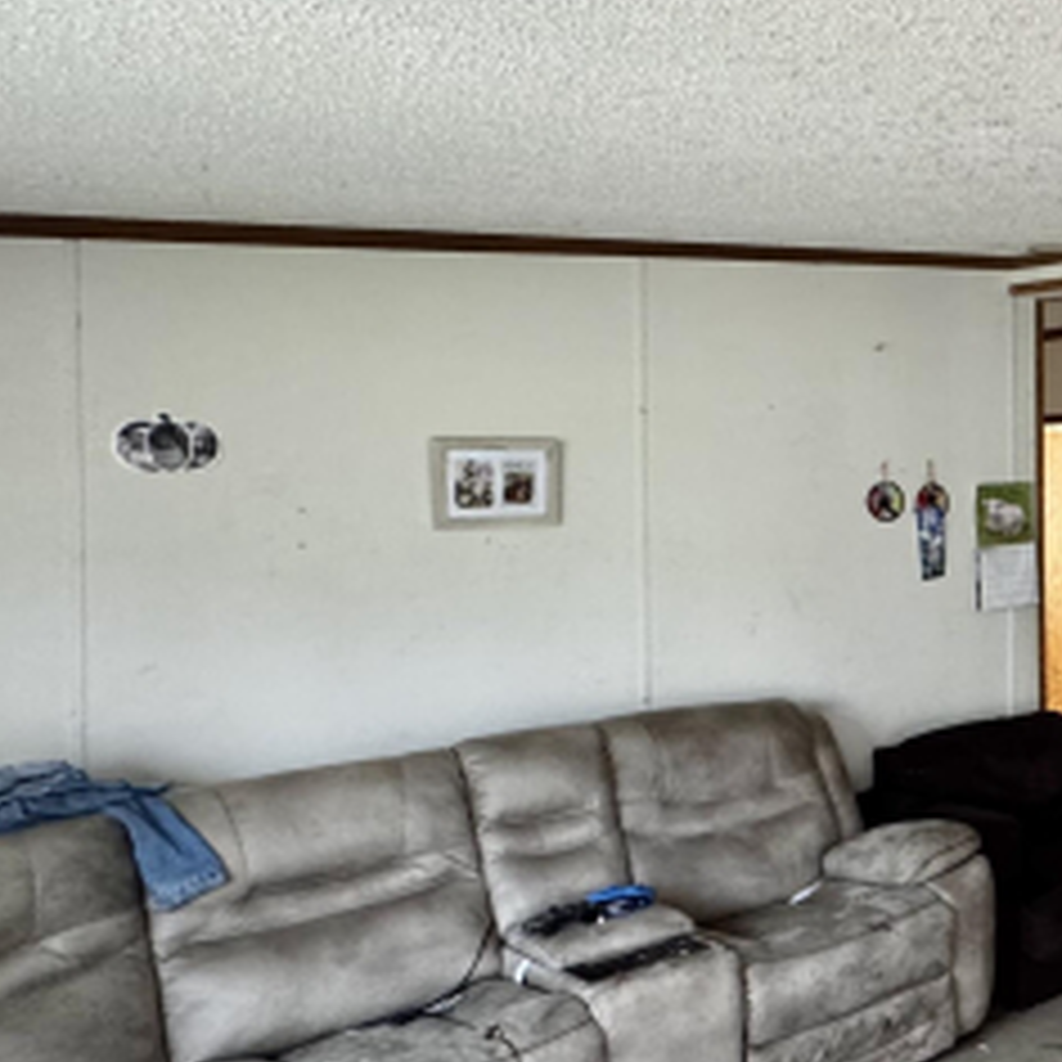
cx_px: 1397
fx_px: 1215
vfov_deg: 47.2
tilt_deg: -0.1
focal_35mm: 35
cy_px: 504
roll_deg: +0.4
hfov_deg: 33.6
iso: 400
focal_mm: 2.22
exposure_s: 1/60
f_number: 2.2
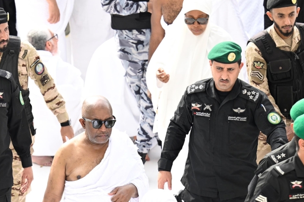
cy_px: 154
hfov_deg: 6.3
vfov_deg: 4.2
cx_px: 104
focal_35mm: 326
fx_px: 2751
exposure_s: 1/200
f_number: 3.2
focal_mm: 125
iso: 80
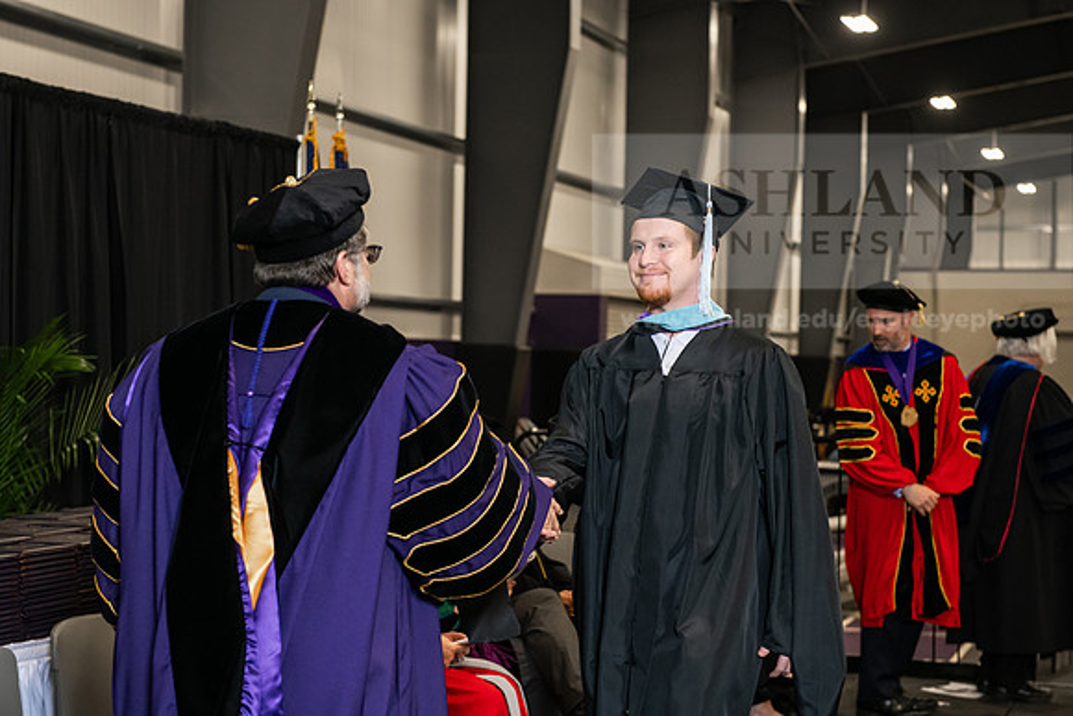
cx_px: 536
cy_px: 358
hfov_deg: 28.8
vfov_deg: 19.5
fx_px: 2087
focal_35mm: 70
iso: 2000
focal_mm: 70
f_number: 5
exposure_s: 1/200
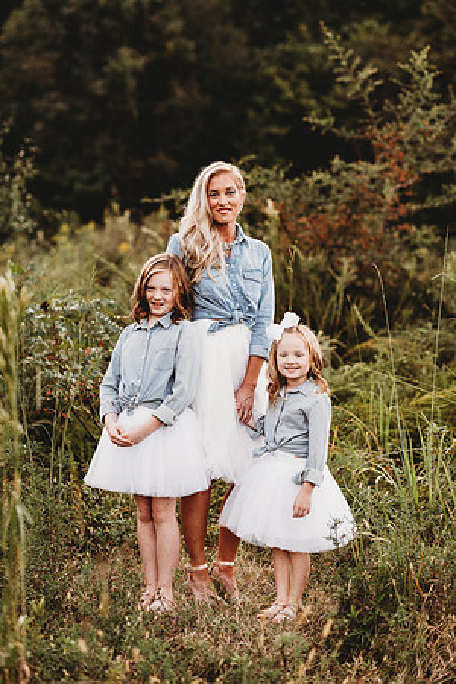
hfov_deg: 16.1
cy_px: 342
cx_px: 228
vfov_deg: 23.9
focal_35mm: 85
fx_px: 1615
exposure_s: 1/200
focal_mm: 85
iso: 125
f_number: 2.2
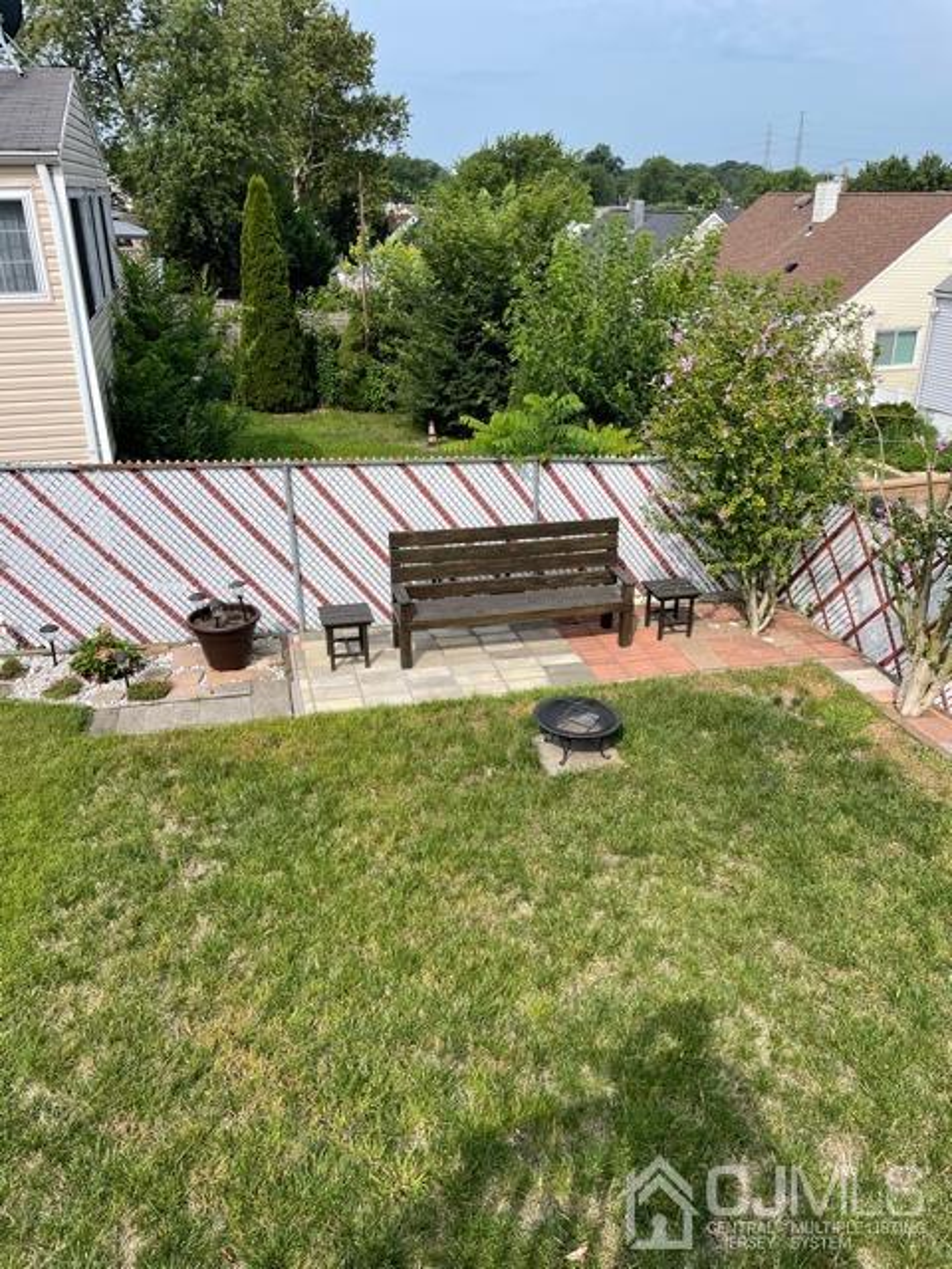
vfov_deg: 67.3
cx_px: 476
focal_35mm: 26
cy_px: 634
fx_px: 953
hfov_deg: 53.1
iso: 32
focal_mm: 4.2
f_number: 1.6
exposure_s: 1/2257
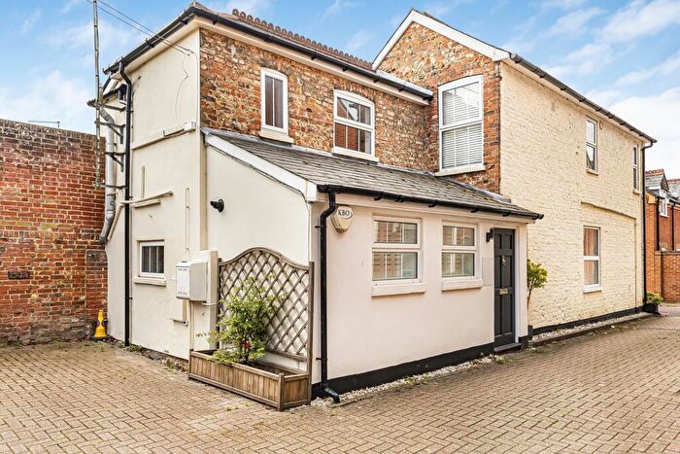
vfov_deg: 51.3
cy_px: 227
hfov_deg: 71.5
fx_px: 472
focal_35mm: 25
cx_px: 340
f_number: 8
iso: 500
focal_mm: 17
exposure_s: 1/320
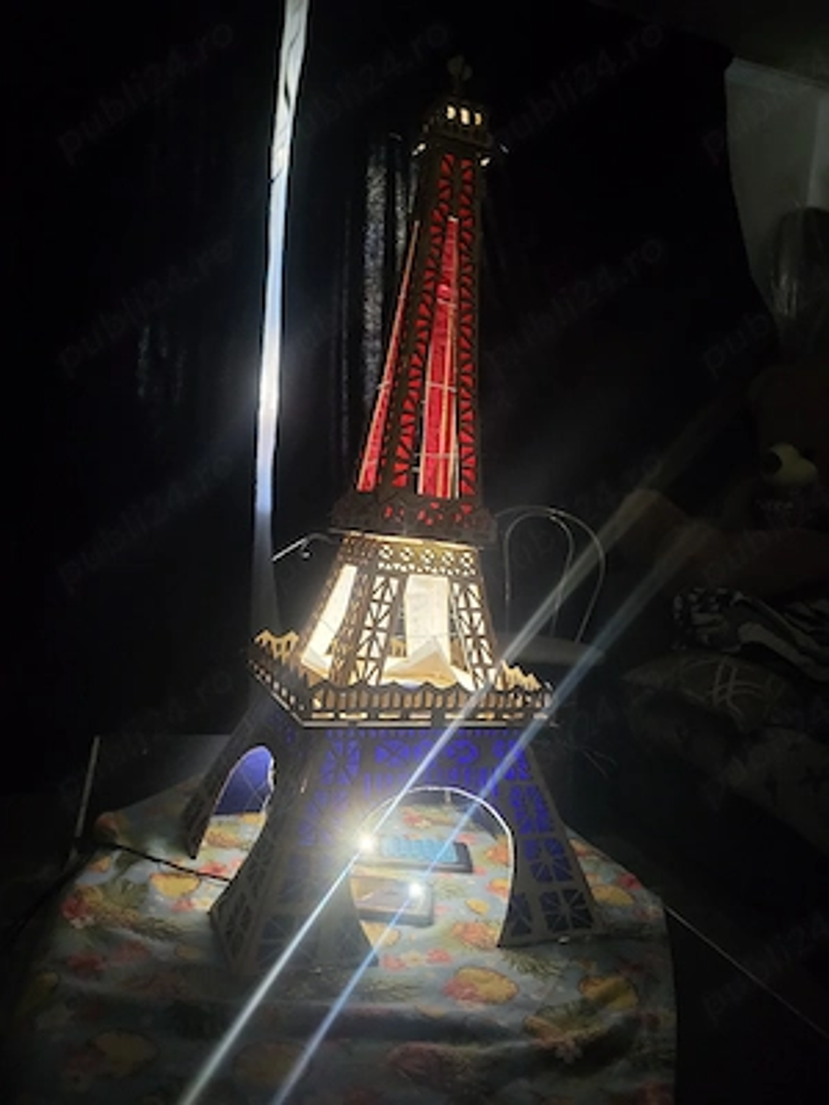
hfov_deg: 53.1
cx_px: 414
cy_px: 552
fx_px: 830
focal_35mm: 26
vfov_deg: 67.3
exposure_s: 1/25.1
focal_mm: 5.4
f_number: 1.8
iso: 1000
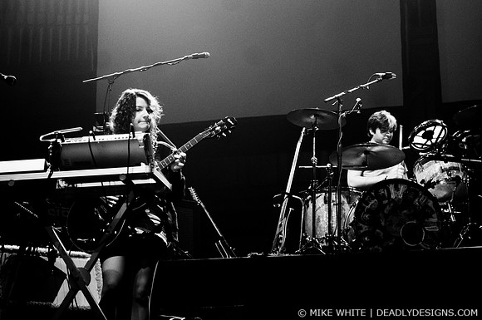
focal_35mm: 78
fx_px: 1043
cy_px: 160
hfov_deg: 26.0
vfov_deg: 17.4
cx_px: 241
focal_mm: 52
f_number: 2.8
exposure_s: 1/320
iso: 800
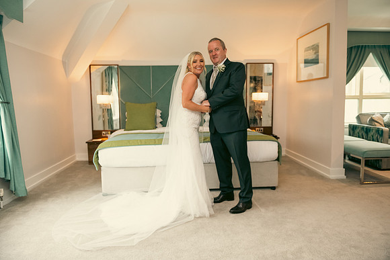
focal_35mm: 25
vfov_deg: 51.8
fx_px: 268
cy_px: 130
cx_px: 195
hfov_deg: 72.1
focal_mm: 24
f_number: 3.5
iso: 800
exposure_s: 1/160
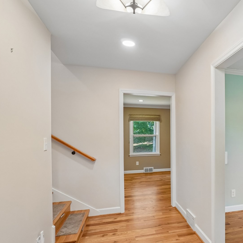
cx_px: 194
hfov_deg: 60.0
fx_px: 191
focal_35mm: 24
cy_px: 140
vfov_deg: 64.7
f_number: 8
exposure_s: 1/25
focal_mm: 10
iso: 400
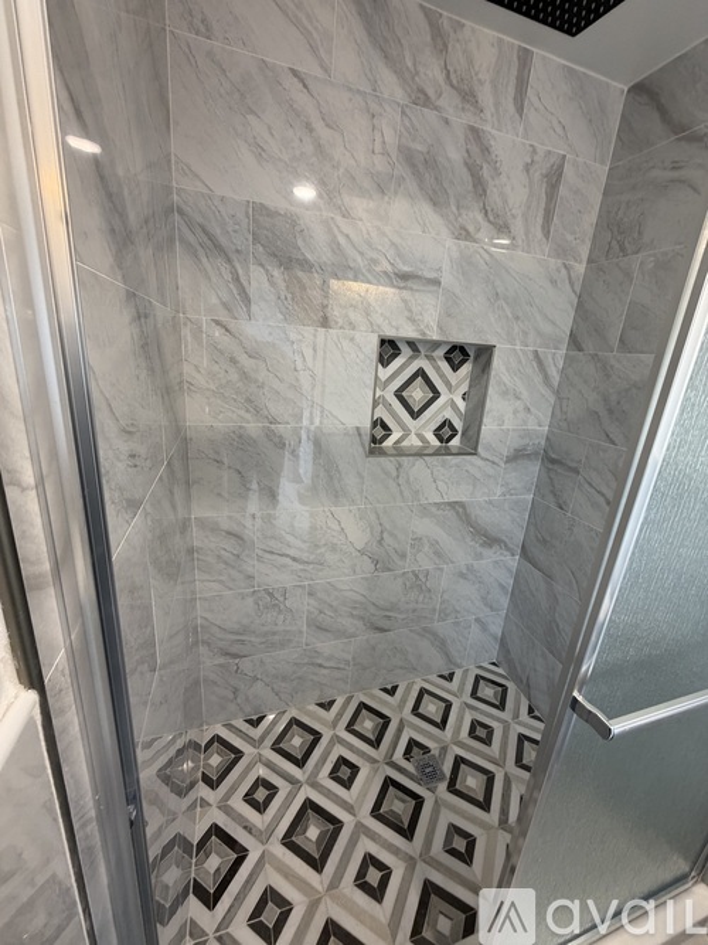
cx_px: 354
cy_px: 472
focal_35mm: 14
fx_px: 382
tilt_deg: -18.1
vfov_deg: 102.1
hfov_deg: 85.7
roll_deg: -2.7
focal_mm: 2.22
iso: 200
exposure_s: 1/120
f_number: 2.2
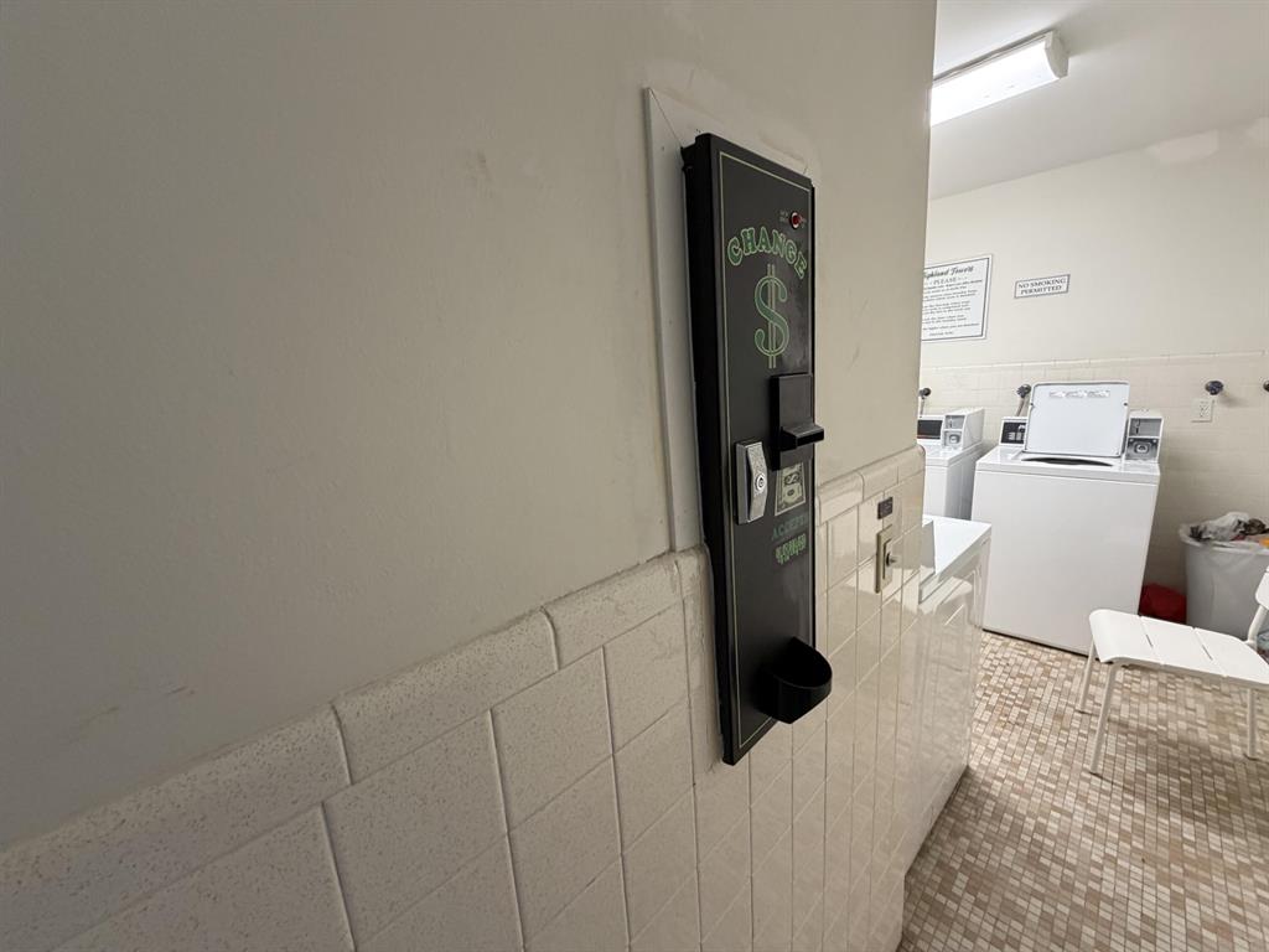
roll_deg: +3.0
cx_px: 634
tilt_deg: -11.1
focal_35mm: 14
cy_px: 476
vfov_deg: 85.7
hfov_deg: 102.1
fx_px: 513
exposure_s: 1/60
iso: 250
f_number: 2.2
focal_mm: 2.22
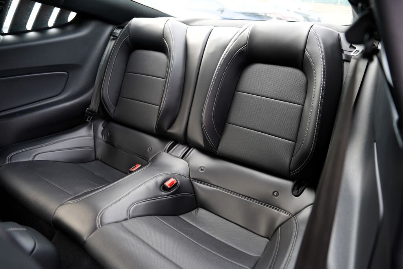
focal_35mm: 24
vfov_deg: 53.1
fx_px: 269
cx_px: 202
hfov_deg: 73.7
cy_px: 134
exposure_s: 1/40
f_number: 3.2
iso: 100
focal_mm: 24
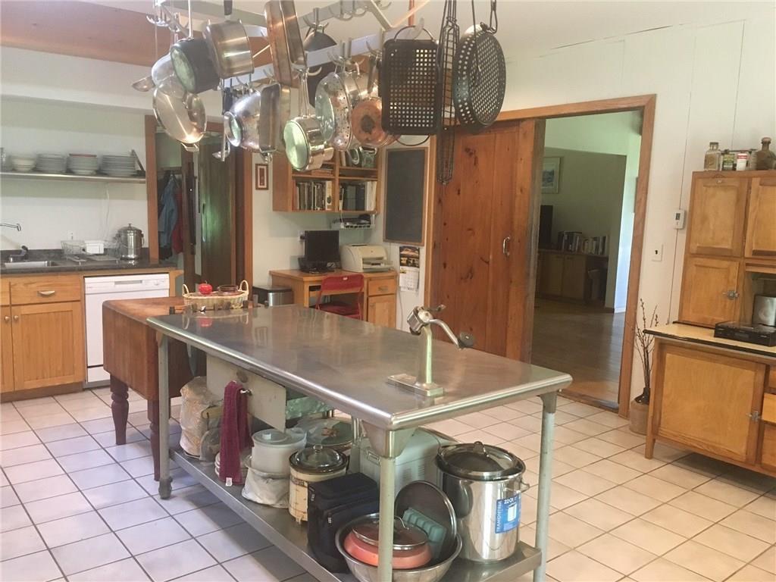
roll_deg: -1.4
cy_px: 291
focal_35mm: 29
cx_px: 388
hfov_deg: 61.7
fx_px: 650
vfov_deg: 48.2
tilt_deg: -6.6
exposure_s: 1/30
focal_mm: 4.15
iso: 200
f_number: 2.2
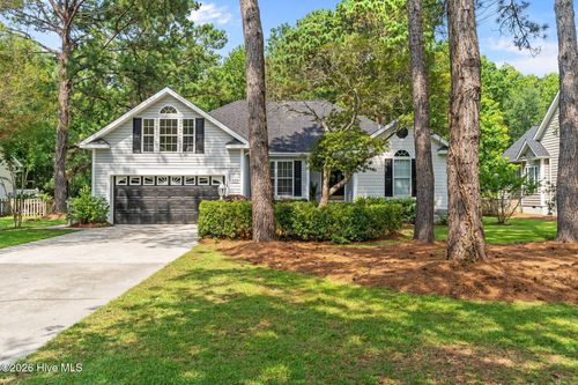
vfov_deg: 46.4
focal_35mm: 28
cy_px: 192
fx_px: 449
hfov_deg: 65.5
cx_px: 289
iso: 500
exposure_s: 1/800
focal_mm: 28
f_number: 5.6
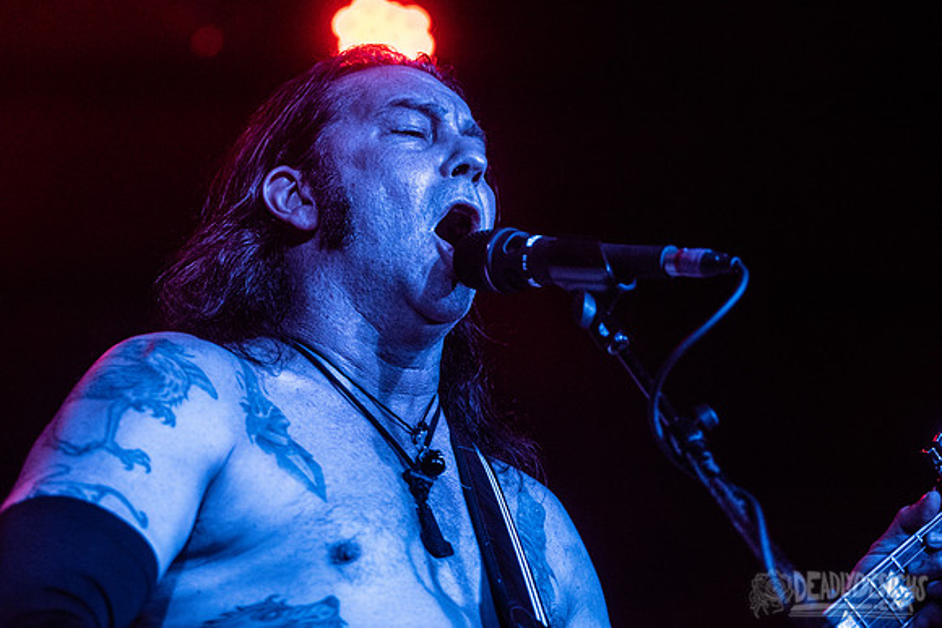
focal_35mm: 129
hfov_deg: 15.9
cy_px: 278
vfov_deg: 10.6
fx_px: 3381
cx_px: 418
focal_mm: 116
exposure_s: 1/250
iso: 3200
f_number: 3.2
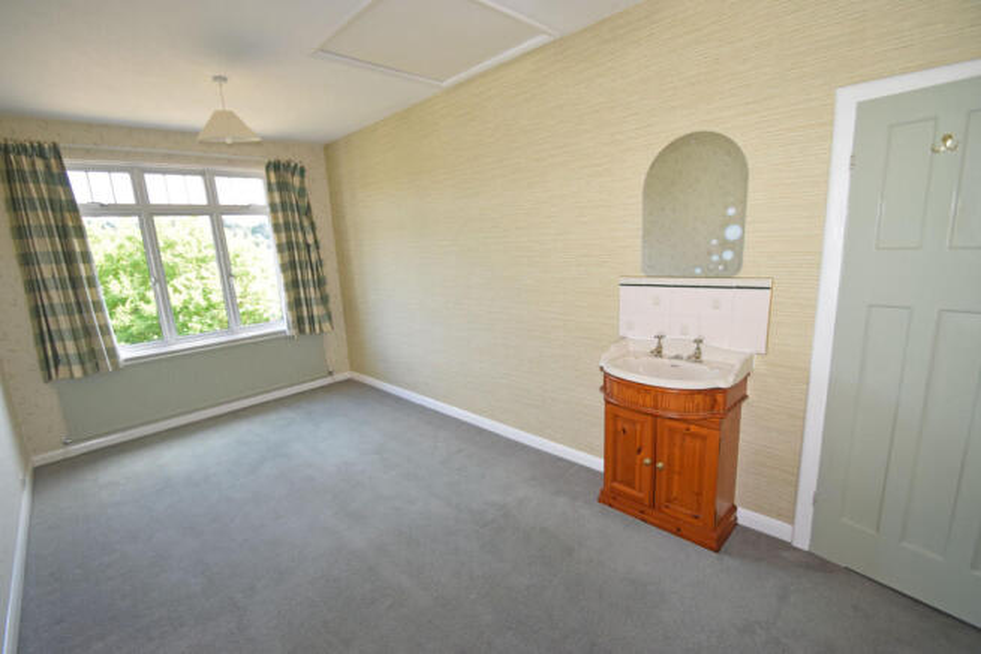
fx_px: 409
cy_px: 327
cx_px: 490
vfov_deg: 77.4
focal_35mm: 15
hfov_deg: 100.4
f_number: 5.6
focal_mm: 10
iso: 720
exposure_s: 1/125
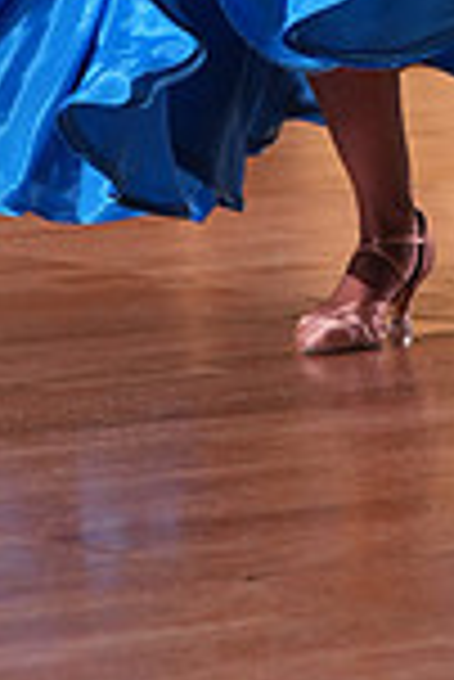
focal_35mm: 365
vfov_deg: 5.6
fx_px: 6888
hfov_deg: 3.8
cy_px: -387
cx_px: 757
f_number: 4
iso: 1600
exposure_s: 1/500
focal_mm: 95
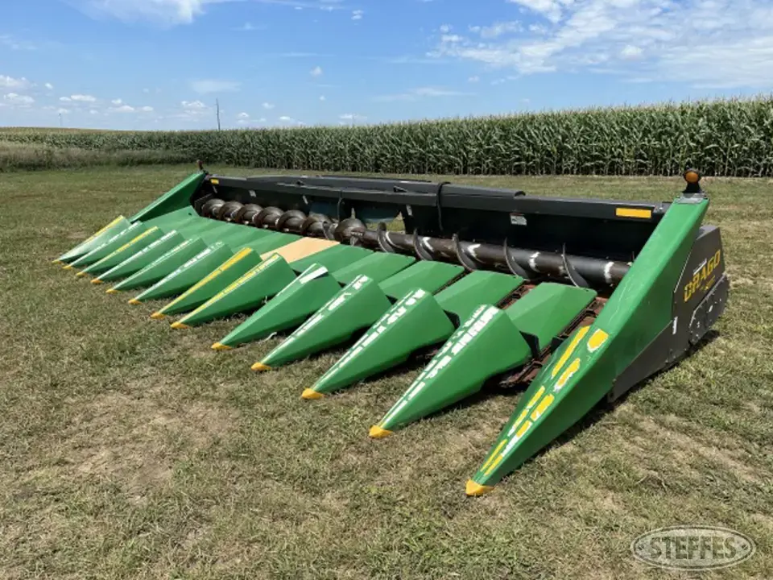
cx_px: 386
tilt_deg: -14.2
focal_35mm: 24
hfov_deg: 71.6
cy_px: 290
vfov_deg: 56.8
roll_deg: -0.3
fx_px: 536
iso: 80
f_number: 1.78
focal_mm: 6.86
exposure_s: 1/4762
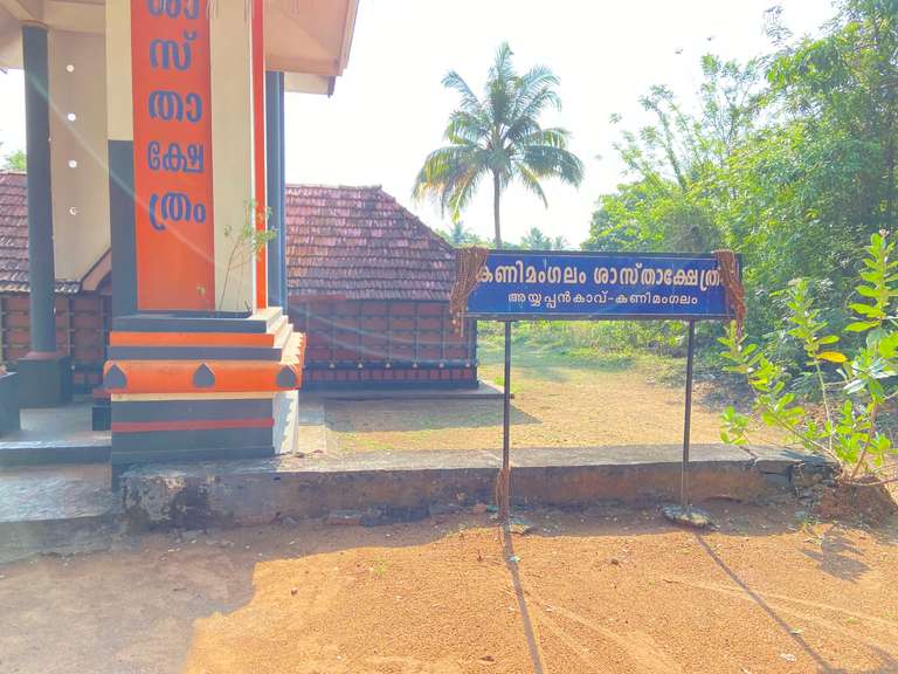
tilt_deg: -4.4
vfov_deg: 53.1
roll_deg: -2.8
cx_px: 449
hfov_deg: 67.3
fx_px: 674
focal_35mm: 26
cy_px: 337
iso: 32
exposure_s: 1/477
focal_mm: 4.25
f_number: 1.8
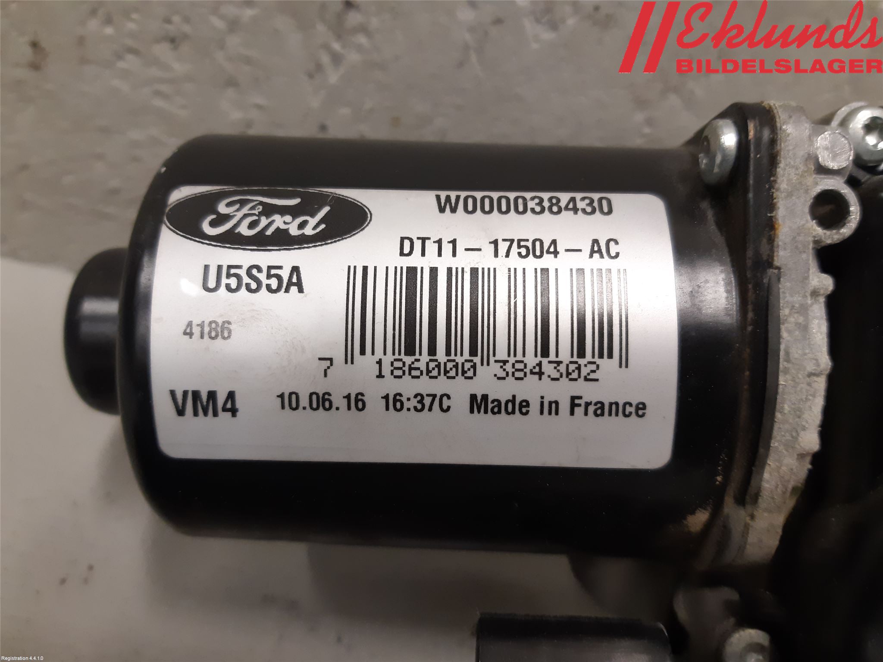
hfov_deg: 67.3
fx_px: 663
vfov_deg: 53.1
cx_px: 442
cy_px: 331
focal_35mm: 26
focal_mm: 3.93
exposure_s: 1/60
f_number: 1.7
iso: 200
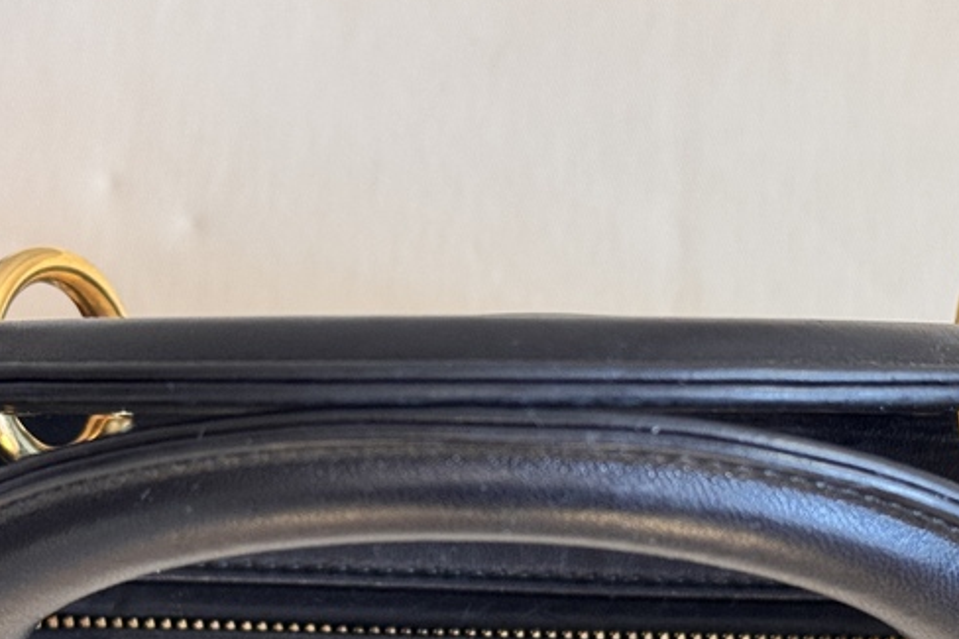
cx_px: 516
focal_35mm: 103
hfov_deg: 19.8
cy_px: 587
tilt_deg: -79.6
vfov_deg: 13.2
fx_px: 2743
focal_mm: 6.76
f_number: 1.78
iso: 100
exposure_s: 1/50
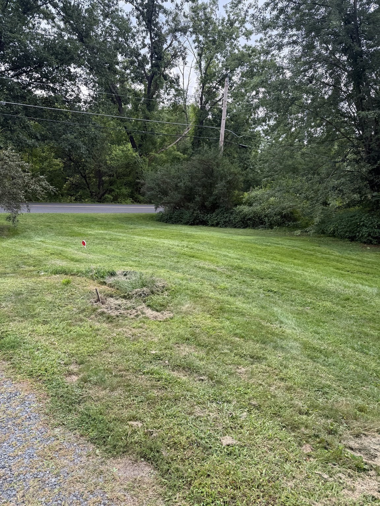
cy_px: 253
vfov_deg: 71.6
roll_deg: -7.9
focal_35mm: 24
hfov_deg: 56.8
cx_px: 190
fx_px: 351
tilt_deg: -10.7
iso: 80
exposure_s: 1/401
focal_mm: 6.76
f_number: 1.78
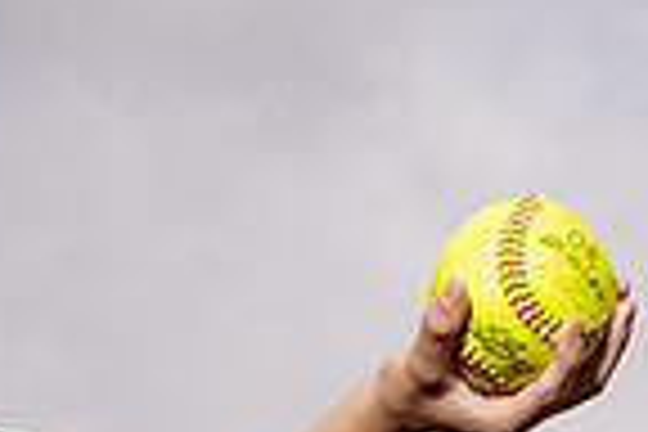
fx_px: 2088
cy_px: 986
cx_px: 392
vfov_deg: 10.4
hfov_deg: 17.6
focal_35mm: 116
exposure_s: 1/250
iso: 100
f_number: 8
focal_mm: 37
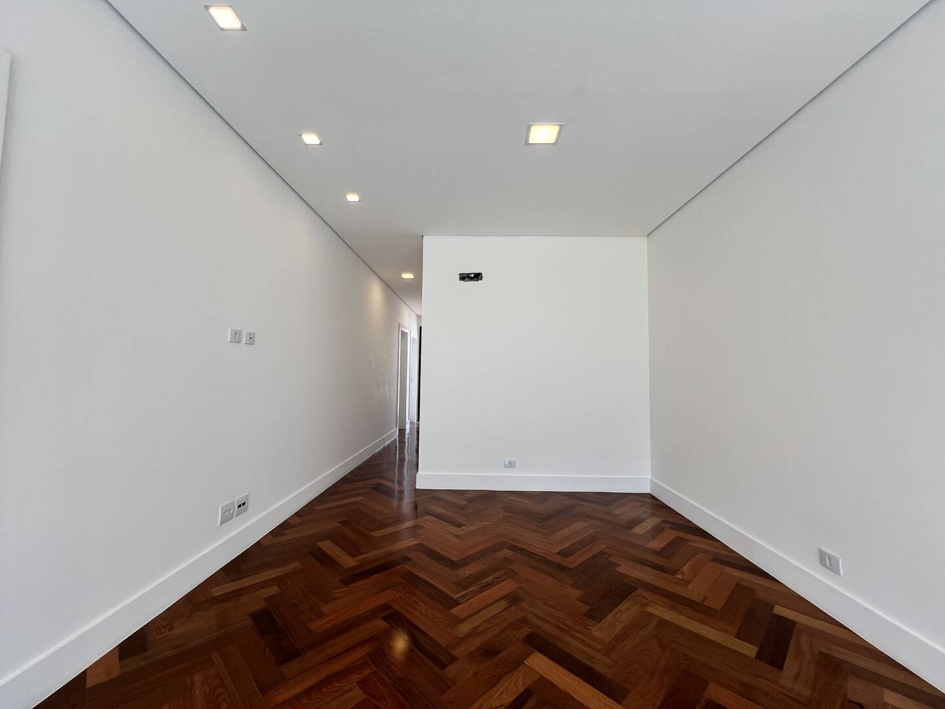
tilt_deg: +2.1
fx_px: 355
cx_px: 472
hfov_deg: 106.2
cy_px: 354
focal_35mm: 13
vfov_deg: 89.9
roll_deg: -0.7
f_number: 1.8
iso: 32
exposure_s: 1/143
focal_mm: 1.57
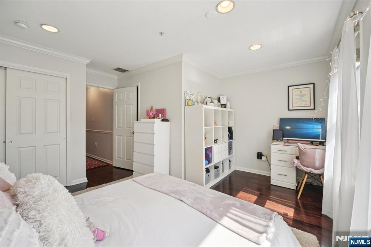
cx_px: 186
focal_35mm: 14
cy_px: 124
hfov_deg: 104.3
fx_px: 144
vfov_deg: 81.2
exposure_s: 1/30
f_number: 9
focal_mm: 14
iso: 320
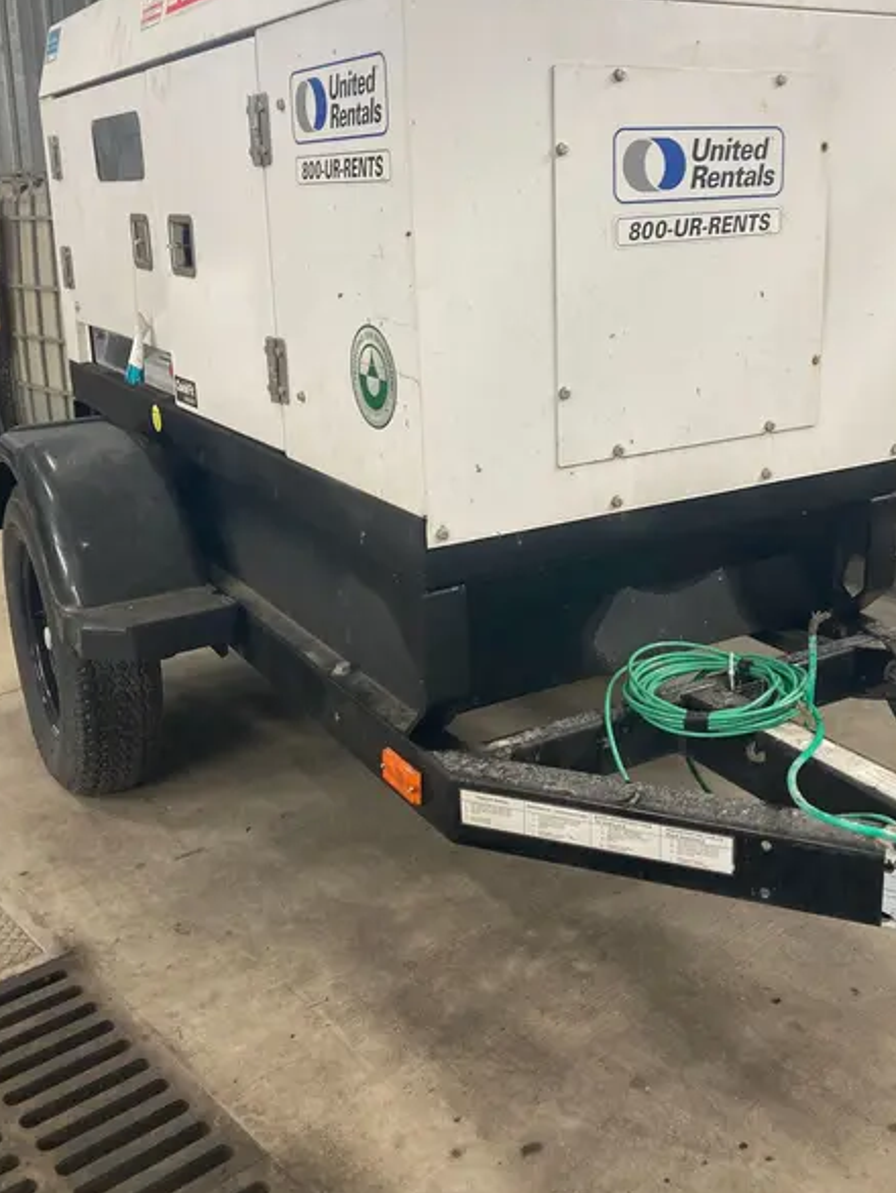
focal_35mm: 35
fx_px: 1207
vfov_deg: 52.4
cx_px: 513
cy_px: 502
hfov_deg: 40.6
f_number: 1.8
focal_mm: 3.99
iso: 80
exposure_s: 1/60
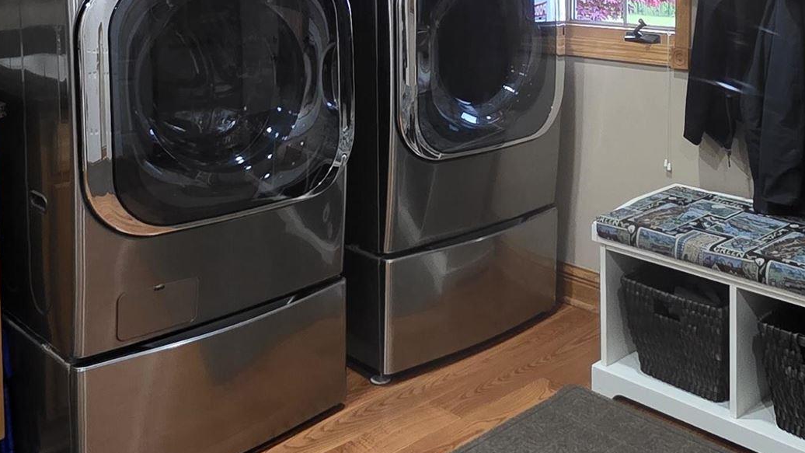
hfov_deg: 47.9
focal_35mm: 42
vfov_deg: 26.4
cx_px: 501
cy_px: -26
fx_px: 897
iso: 800
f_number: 1.9
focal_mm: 2.2
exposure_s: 1/60
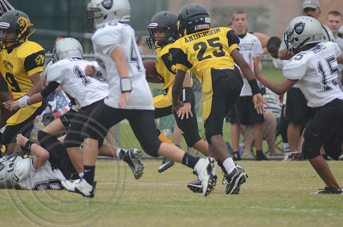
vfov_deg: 2.3
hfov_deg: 3.4
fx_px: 5704
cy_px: 114
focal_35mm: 600
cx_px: 172
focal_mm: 400
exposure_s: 1/800
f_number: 6.3
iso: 400
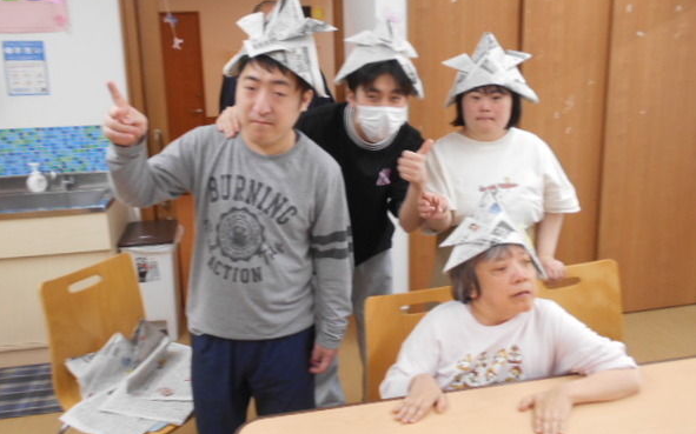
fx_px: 531
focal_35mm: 28
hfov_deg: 66.5
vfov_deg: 44.4
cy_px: 183
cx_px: 350
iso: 160
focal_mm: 4.6
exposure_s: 1/30
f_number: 3.2
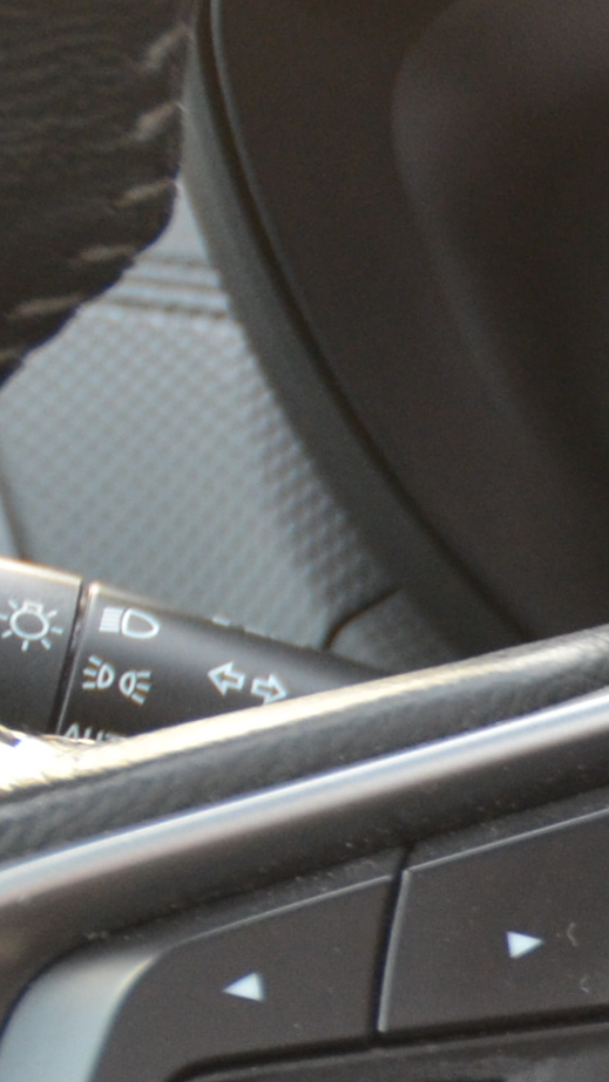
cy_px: 1098
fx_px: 3245
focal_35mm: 113
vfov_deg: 18.4
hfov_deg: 9.1
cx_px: 1685
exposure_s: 1/30
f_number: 3.5
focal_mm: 18
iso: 900
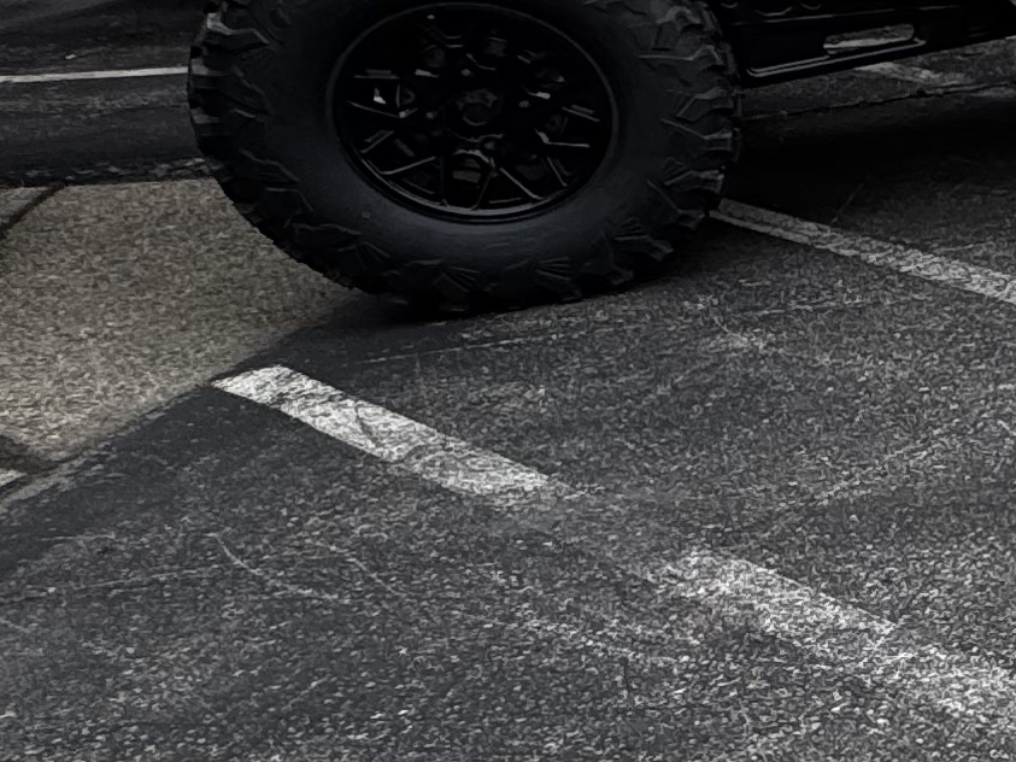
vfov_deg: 21.9
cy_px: 300
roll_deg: +0.4
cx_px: 2071
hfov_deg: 18.3
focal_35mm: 67
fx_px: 1966
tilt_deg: -20.7
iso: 50
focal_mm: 2.22
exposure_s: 1/485
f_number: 2.2
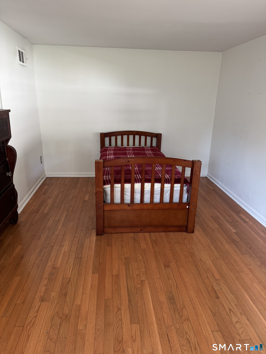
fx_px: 246
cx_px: 133
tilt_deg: -16.9
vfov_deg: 71.6
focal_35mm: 24
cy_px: 177
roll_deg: -0.5
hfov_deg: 56.8
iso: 200
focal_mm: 6.76
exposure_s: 1/75
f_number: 1.78
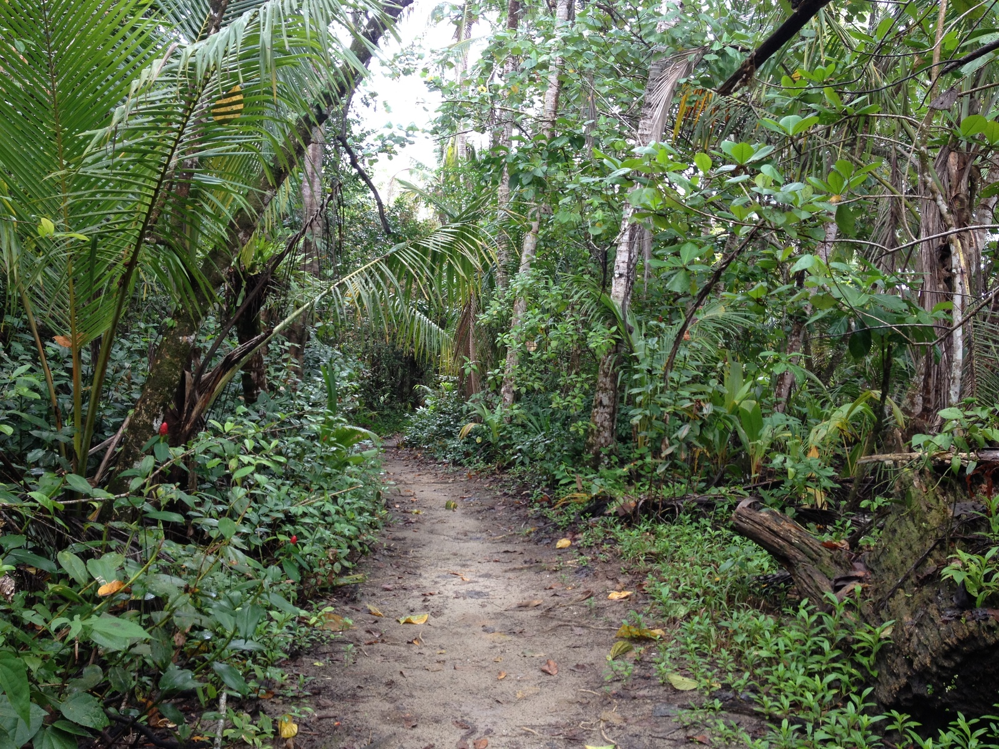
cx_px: 500
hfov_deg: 52.6
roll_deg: -0.6
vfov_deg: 40.7
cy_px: 374
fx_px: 1010
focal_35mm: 35
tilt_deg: -2.5
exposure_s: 1/40
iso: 50
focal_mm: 4.28
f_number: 2.4
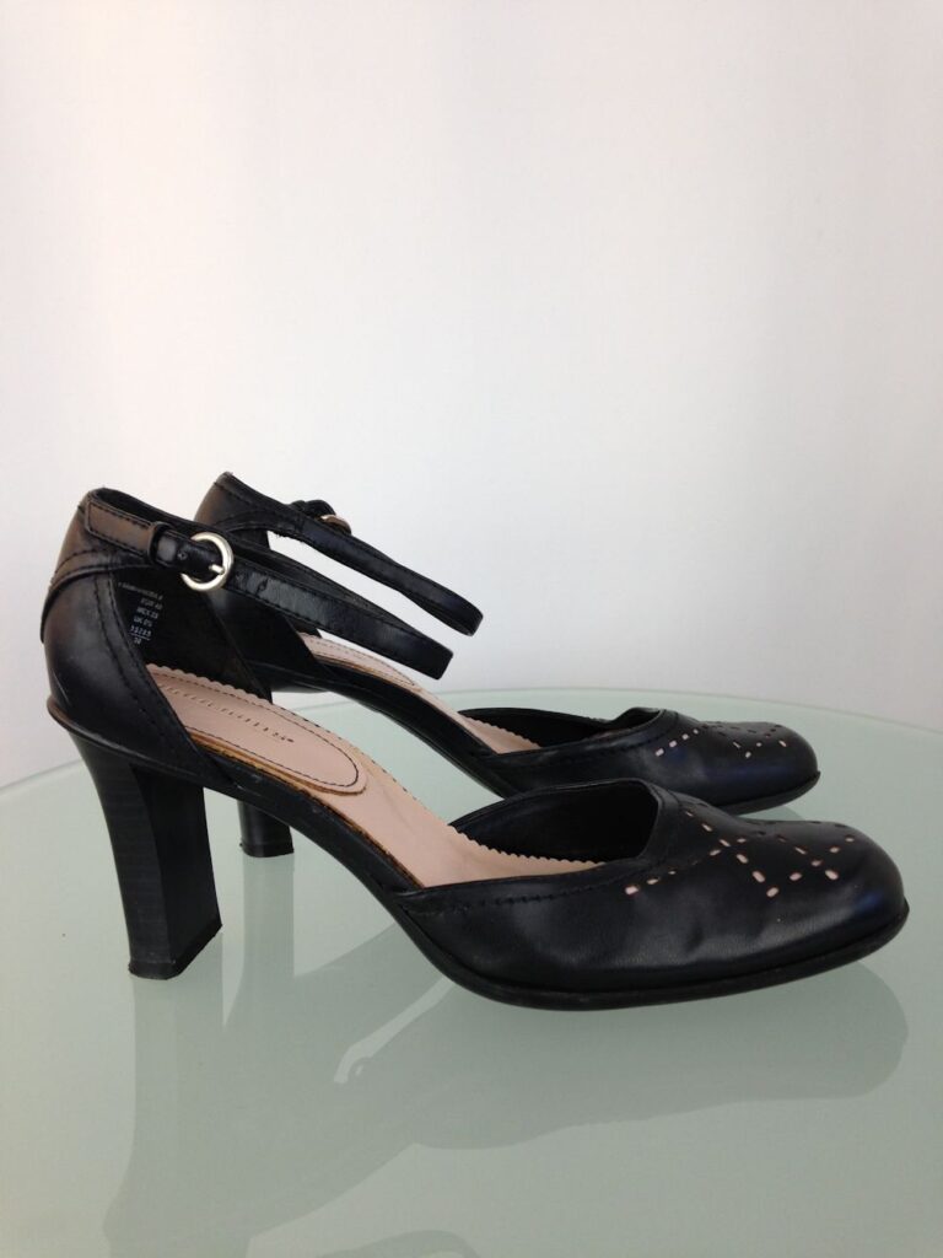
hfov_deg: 42.9
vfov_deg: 55.4
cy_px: 629
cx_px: 472
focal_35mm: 33
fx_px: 1199
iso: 50
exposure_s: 1/40
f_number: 2.4
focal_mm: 4.12
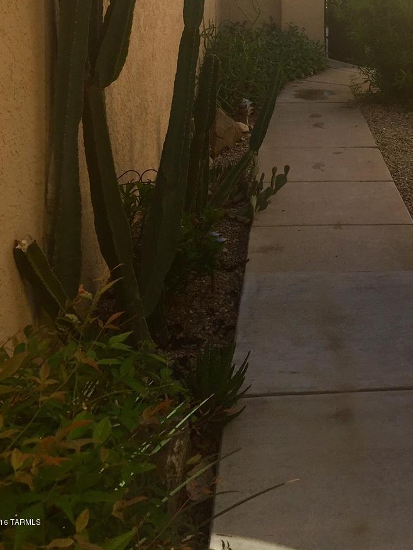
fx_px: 859
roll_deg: -0.7
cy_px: 43
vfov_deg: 33.4
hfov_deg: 26.2
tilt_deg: -5.9
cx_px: 366
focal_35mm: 54
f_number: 2.2
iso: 32
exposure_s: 1/807
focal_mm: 4.15
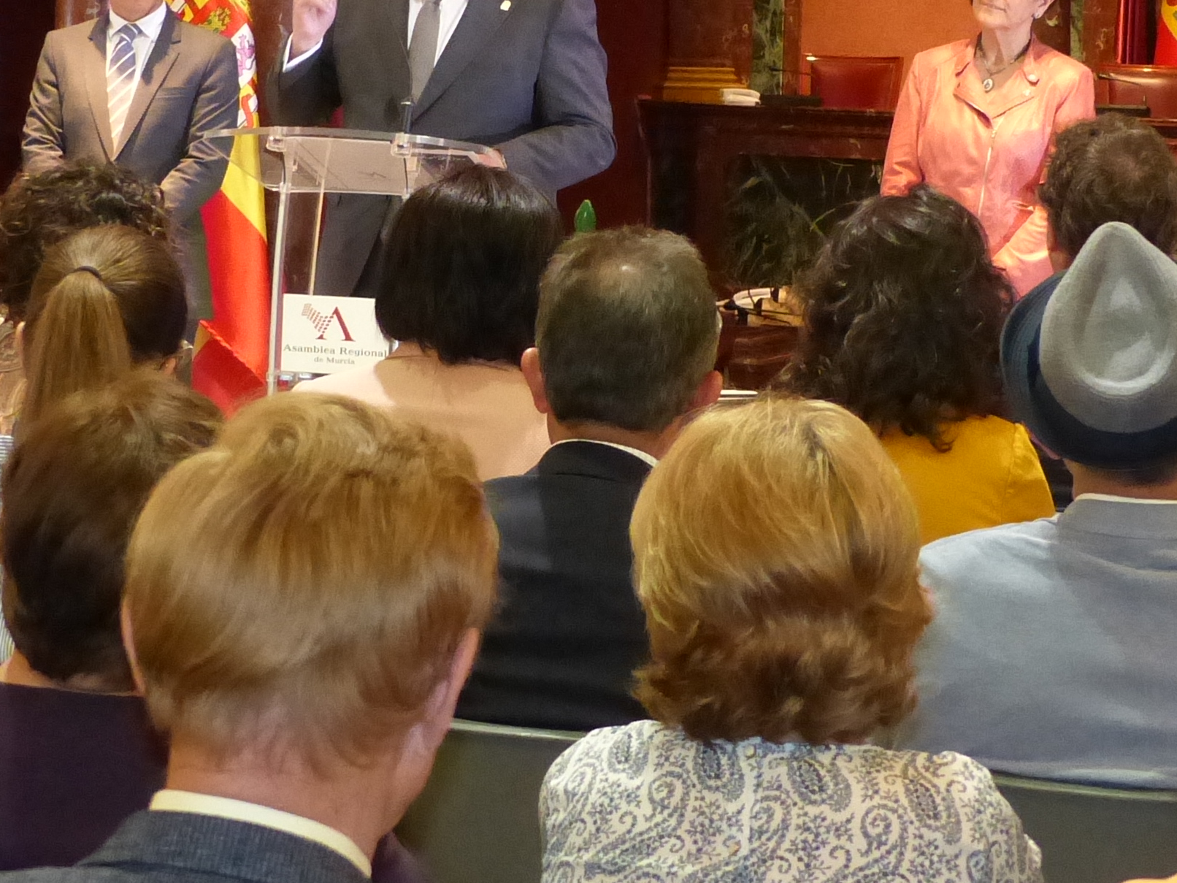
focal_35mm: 139
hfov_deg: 14.2
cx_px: 565
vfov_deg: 10.6
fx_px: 4726
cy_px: 225
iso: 800
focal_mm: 10.1
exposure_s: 1/15
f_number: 2.8
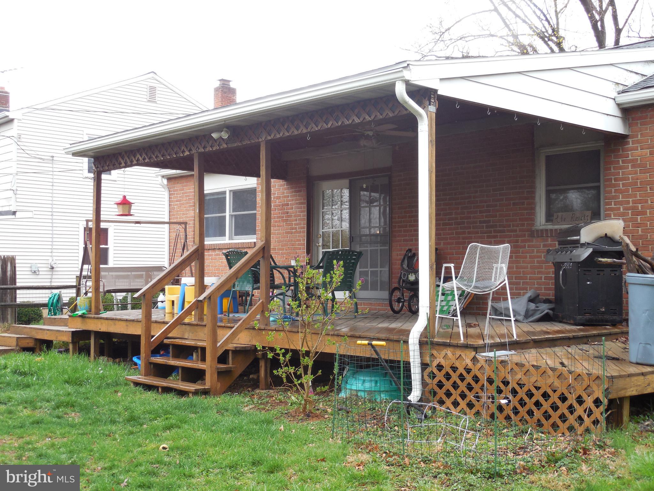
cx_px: 327
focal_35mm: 43
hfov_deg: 43.9
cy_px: 246
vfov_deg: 33.6
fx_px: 812
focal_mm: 7.8
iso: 125
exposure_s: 1/40
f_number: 3.9
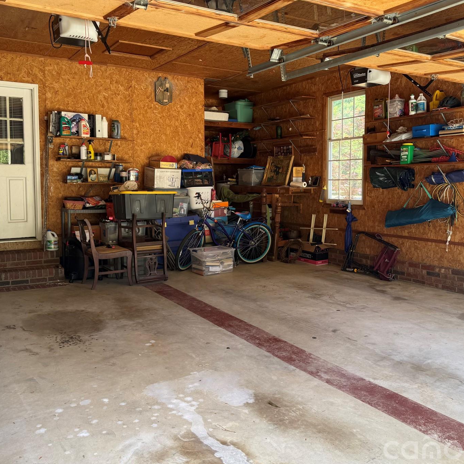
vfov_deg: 51.0
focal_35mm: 32
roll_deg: -0.5
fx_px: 485
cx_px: 239
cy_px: 214
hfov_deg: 51.1
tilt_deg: -3.2
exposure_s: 1/180
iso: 64
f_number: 1.78
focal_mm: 6.76
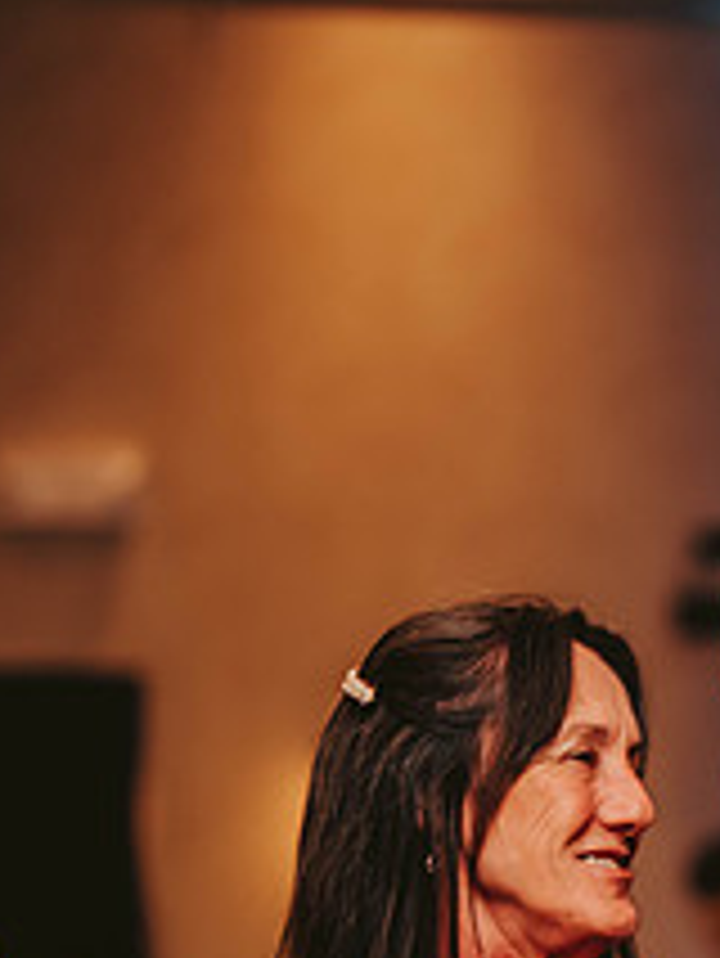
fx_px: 7314
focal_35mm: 264
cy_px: 886
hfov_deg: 5.6
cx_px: 662
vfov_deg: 7.5
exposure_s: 1/60
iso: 800
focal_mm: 130
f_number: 2.8
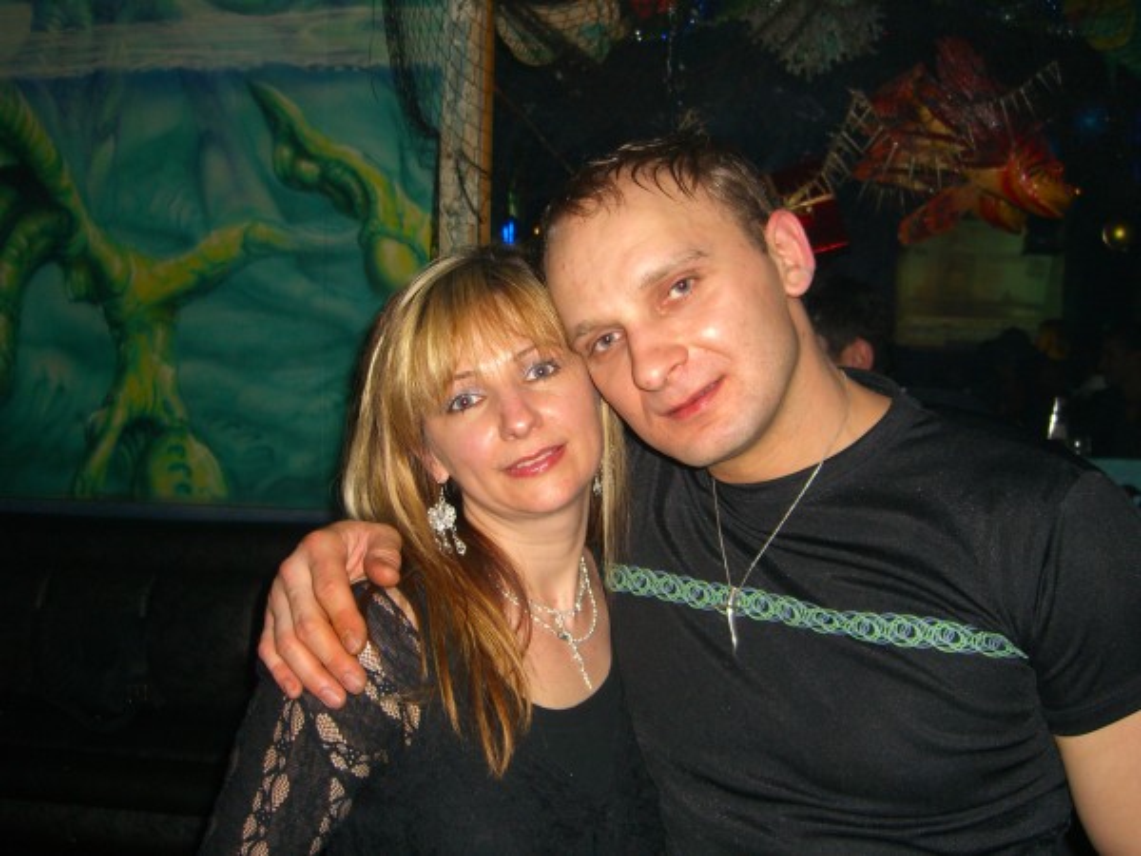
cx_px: 570
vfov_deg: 37.7
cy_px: 428
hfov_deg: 49.0
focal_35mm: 38
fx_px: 1253
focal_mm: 7.9
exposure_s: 1/60
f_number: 2.8
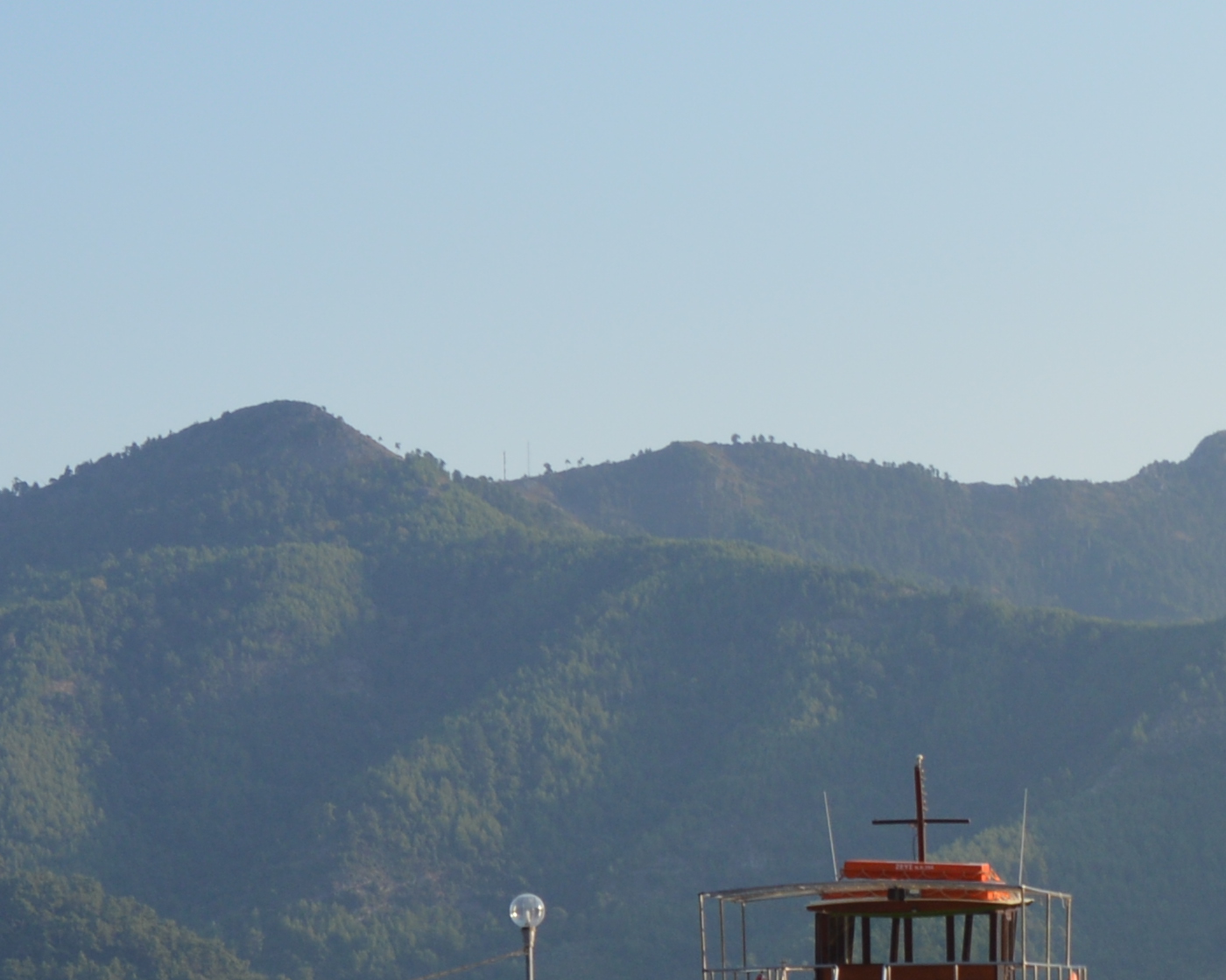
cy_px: 743
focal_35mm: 139
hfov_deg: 13.5
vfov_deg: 11.1
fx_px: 5044
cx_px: 1422
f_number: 7.1
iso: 100
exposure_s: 1/200
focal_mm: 23
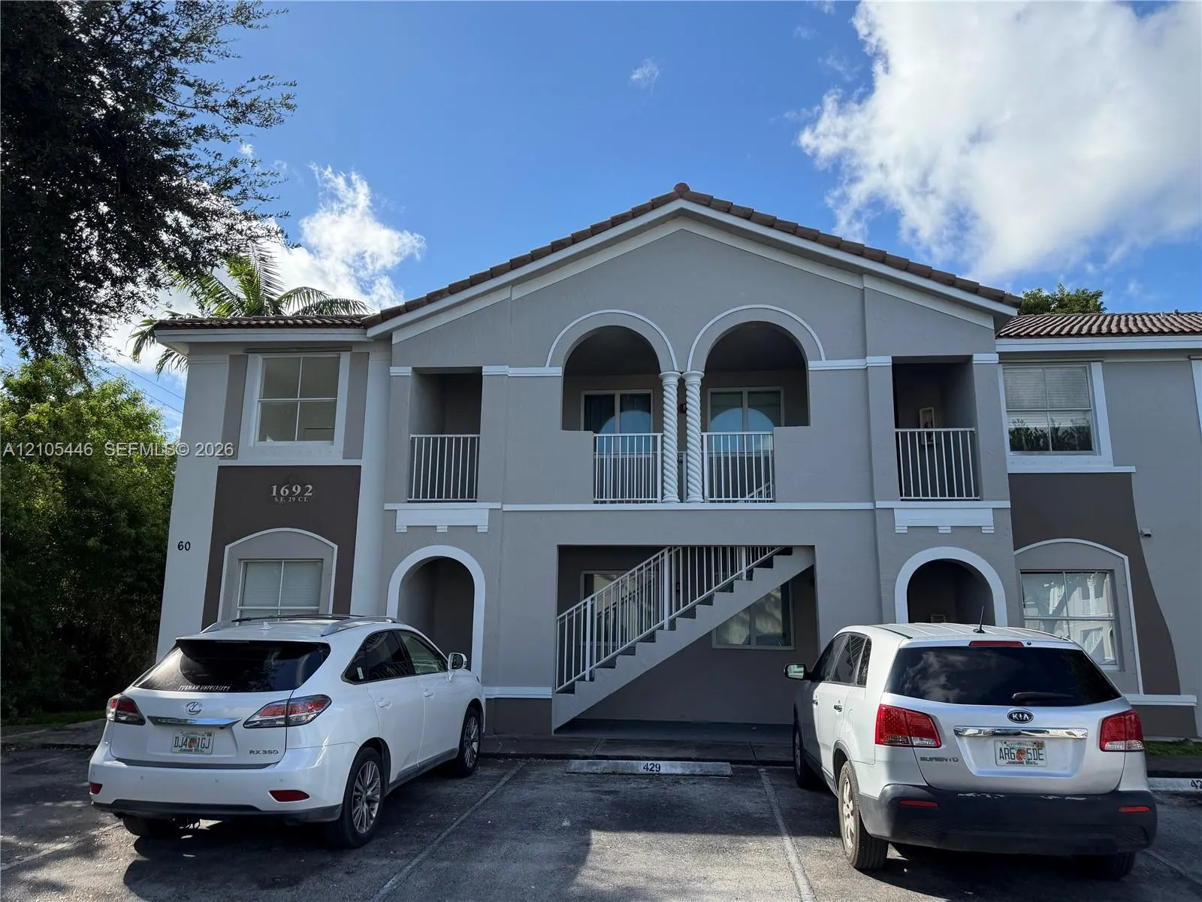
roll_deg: -0.1
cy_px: 451
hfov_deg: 71.6
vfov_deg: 56.8
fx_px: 833
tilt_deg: +11.7
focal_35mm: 24
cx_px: 601
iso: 100
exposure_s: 1/3759
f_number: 1.78
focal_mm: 6.76
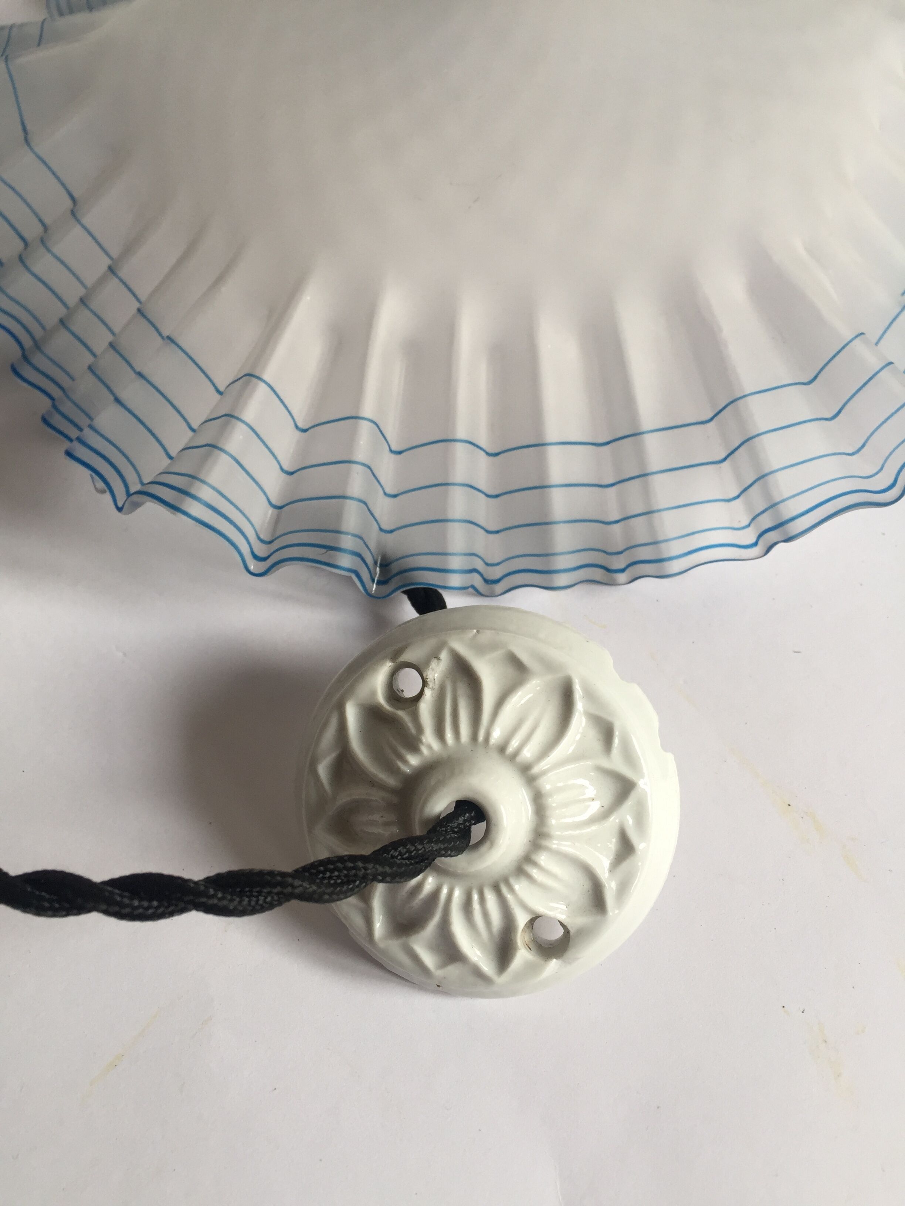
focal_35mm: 29
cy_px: 603
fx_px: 1011
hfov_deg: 48.2
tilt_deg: -64.5
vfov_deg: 61.7
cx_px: 452
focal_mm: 4.15
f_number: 2.2
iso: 40
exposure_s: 1/100
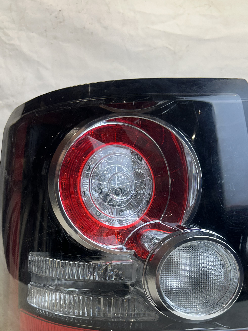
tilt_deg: -7.1
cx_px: 125
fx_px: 382
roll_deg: -0.8
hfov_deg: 36.0
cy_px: 247
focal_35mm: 40
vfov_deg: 45.2
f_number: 1.5
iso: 40
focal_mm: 5.7
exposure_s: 1/120
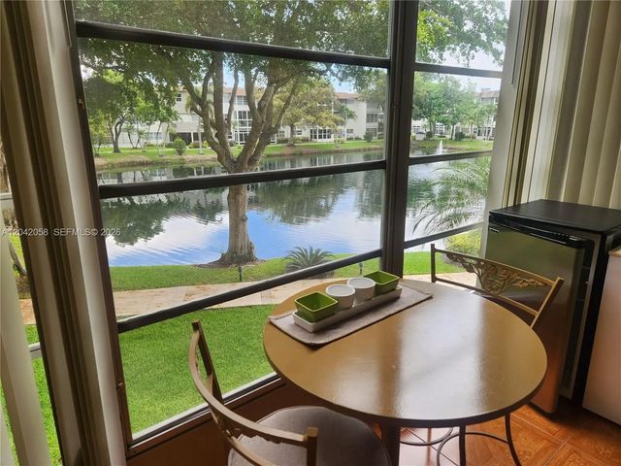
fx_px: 413
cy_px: 233
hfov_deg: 73.9
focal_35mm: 23
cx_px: 310
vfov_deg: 58.9
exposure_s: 1/180
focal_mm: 5.4
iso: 25
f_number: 1.8
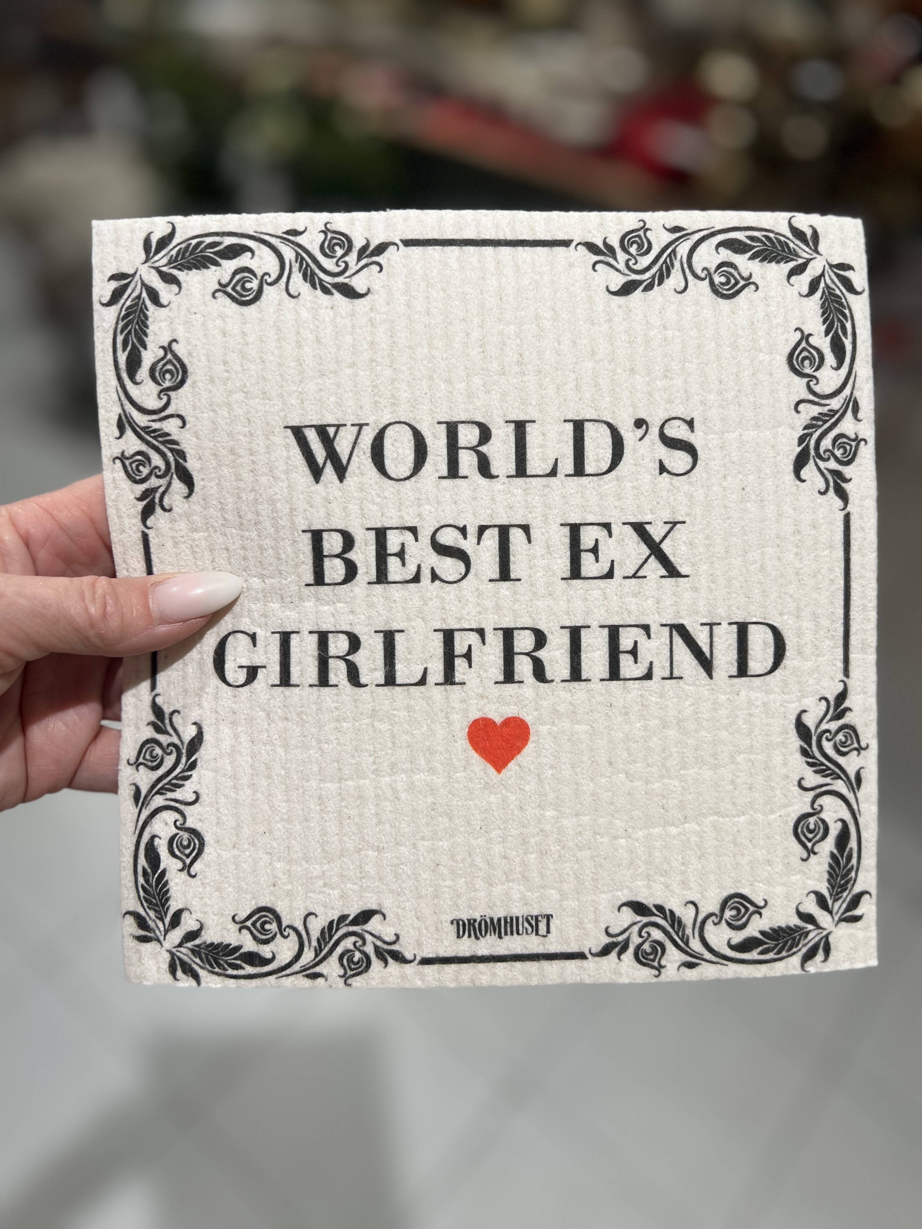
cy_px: 614
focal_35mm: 26
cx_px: 461
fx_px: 923
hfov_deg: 53.1
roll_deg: -2.9
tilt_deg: -42.0
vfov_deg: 67.3
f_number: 1.5
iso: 32
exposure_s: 1/116
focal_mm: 5.7
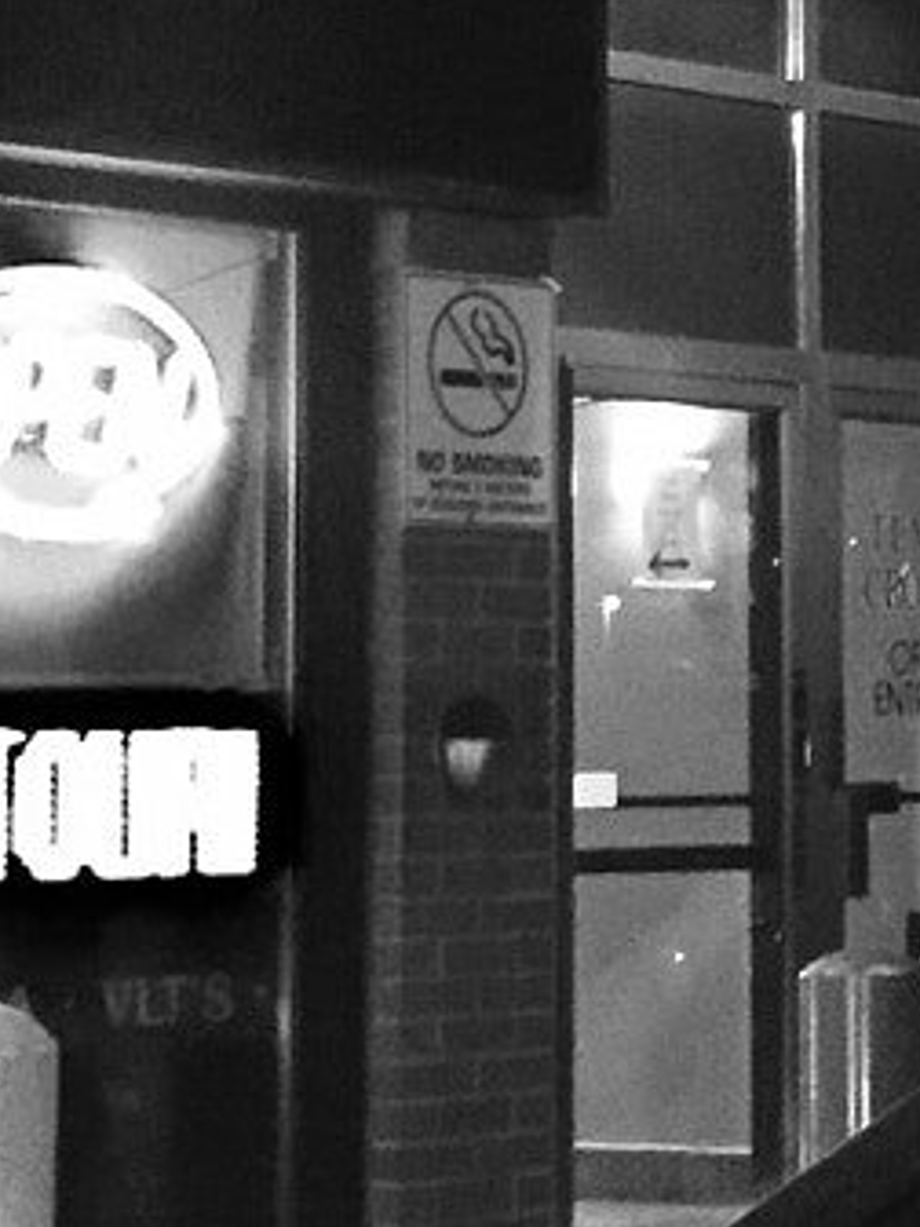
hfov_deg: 10.6
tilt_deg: +9.6
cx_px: 978
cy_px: 11
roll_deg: +1.3
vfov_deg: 14.1
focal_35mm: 138
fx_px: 4890
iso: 400
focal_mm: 4.15
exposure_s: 1/15
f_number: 2.2
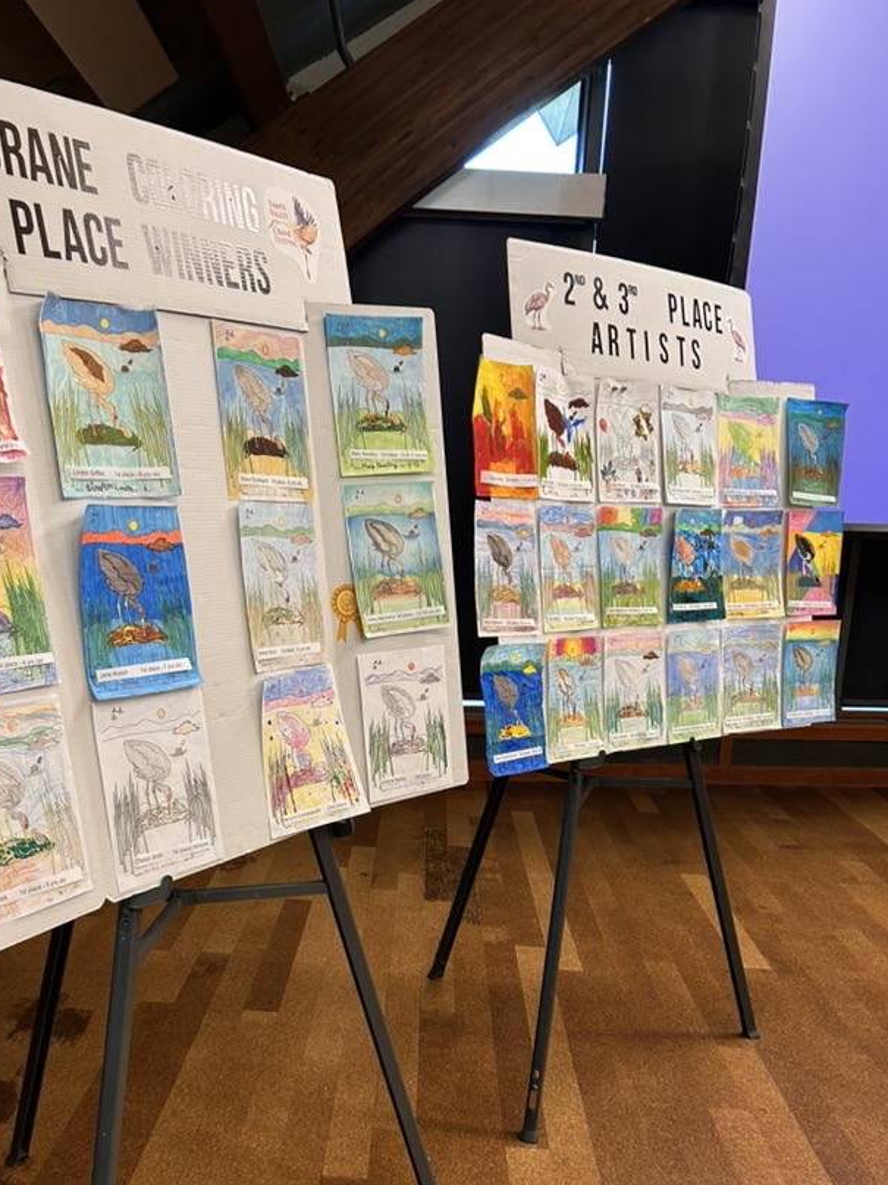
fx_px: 1129
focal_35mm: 33
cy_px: 742
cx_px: 333
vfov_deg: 54.7
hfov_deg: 42.6
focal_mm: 5.7
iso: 125
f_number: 1.5
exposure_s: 1/60
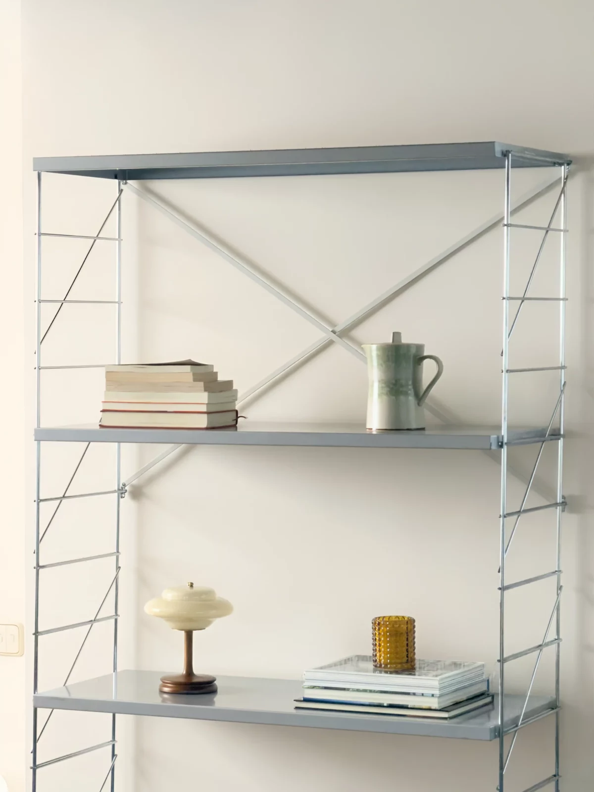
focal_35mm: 100
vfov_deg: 19.6
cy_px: 396
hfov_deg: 14.8
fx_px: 2288
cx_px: 297
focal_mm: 16.9
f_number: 2.8
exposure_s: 1/64
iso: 640
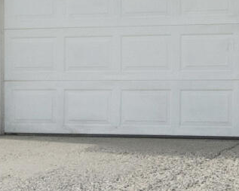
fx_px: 1131
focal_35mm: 160
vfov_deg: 9.6
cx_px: -127
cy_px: -6
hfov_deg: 11.5
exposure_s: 1/1250
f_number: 9
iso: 500
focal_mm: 12
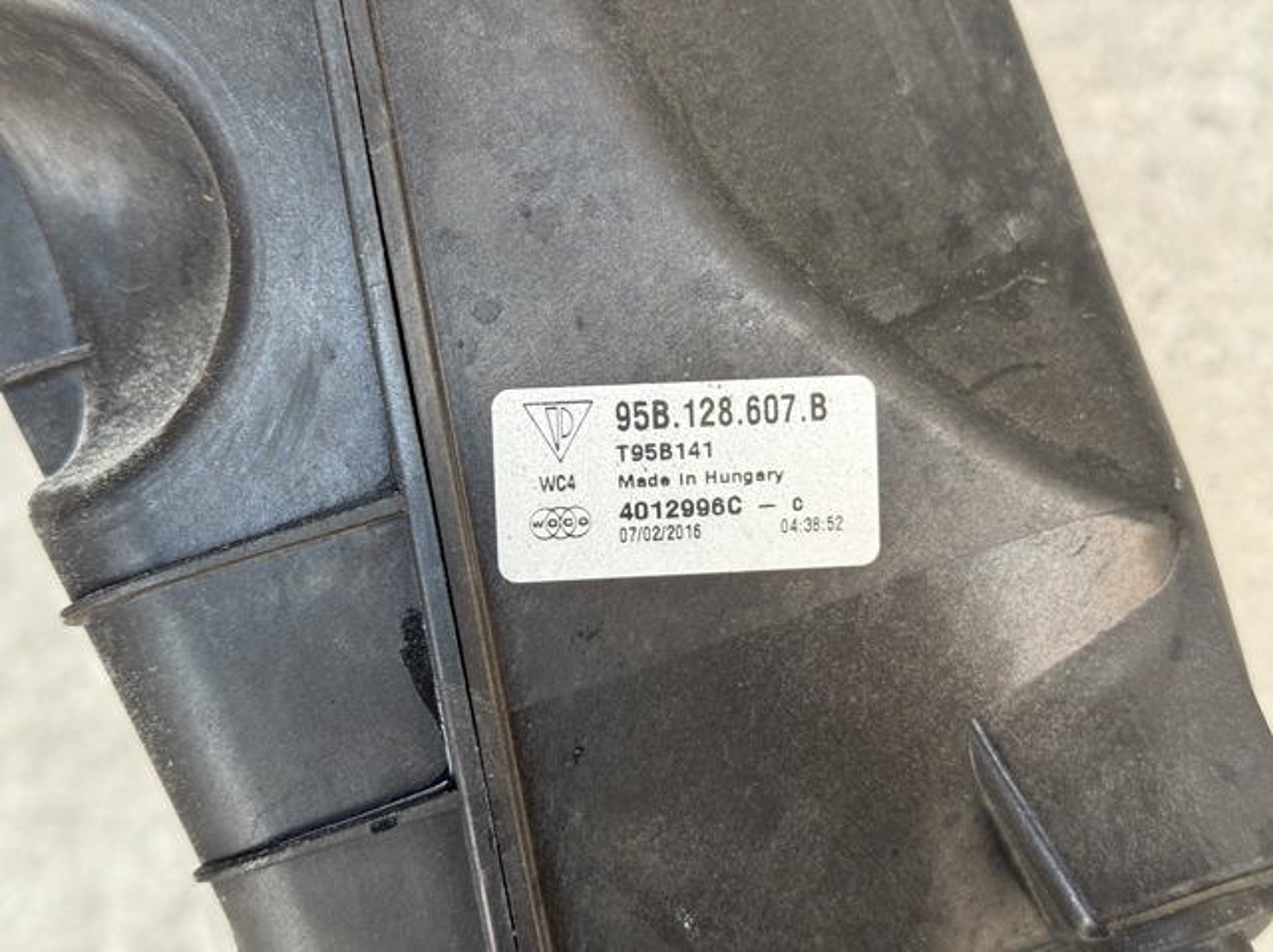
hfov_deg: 39.7
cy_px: 476
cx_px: 636
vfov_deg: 30.2
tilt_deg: -63.3
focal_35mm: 48
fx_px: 1764
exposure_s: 1/46
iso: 250
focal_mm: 6.76
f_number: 1.78
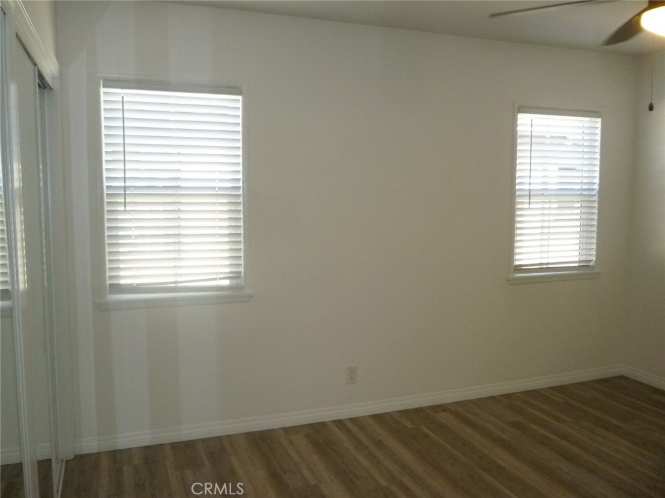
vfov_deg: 48.2
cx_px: 332
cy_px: 249
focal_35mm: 29
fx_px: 557
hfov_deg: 61.7
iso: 400
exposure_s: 1/160
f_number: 3.3
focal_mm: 5.2
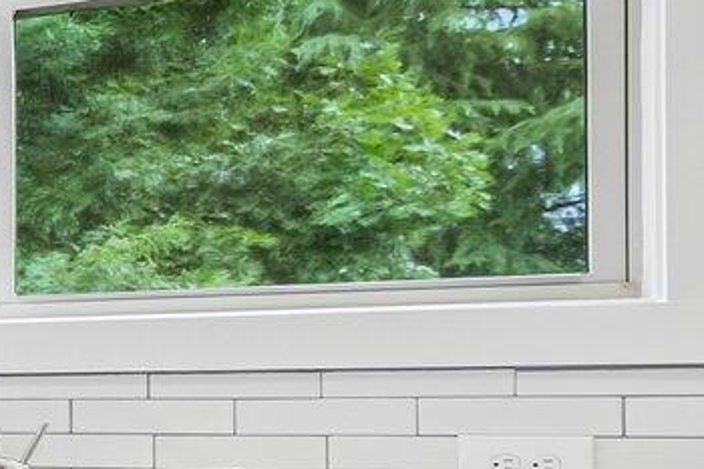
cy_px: 398
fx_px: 1603
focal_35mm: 82
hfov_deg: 11.9
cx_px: -1348
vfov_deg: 16.5
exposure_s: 1/8
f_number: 8
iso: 400
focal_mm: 14
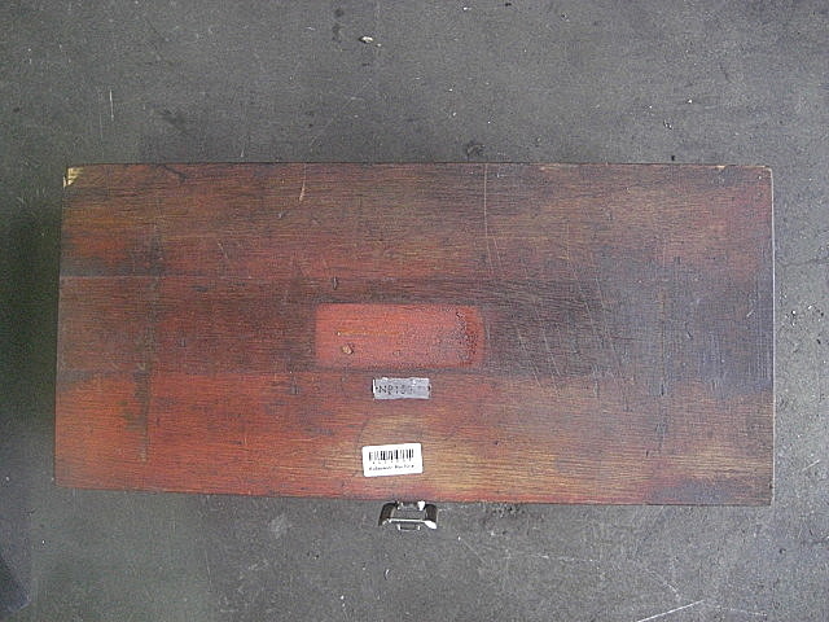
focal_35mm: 38
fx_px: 910
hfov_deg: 49.0
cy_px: 311
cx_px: 414
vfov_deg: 37.7
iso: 800
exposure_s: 1/50
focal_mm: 7.9
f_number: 2.8
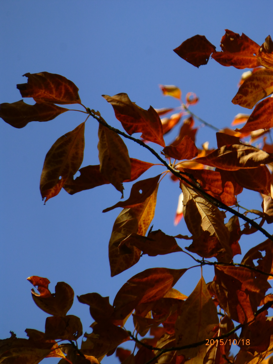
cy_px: 182
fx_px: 5047
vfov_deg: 4.1
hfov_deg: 3.1
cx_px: 136
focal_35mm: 480
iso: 100
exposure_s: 1/200
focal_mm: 86
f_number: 6.4
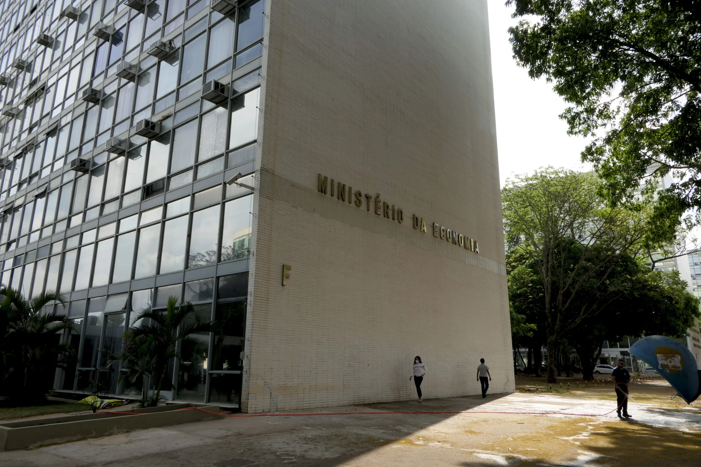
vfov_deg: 51.3
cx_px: 342
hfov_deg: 71.5
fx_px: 487
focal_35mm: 25
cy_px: 228
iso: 125
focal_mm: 8.8
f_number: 9
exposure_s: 1/125
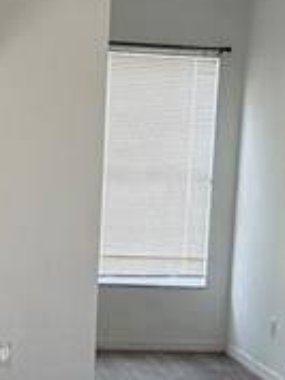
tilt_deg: -9.7
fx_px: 1140
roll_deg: -4.3
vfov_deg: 18.4
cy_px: 380
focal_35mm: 104
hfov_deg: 14.2
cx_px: 111
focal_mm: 6.76
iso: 100
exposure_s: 1/278
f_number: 1.78
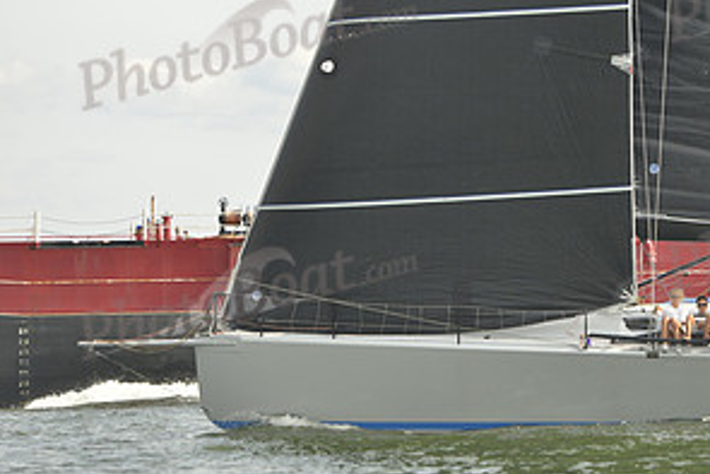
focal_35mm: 305
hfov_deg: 6.7
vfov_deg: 4.5
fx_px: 6018
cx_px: 544
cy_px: 138
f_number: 4.5
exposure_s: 1/1250
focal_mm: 155
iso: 200
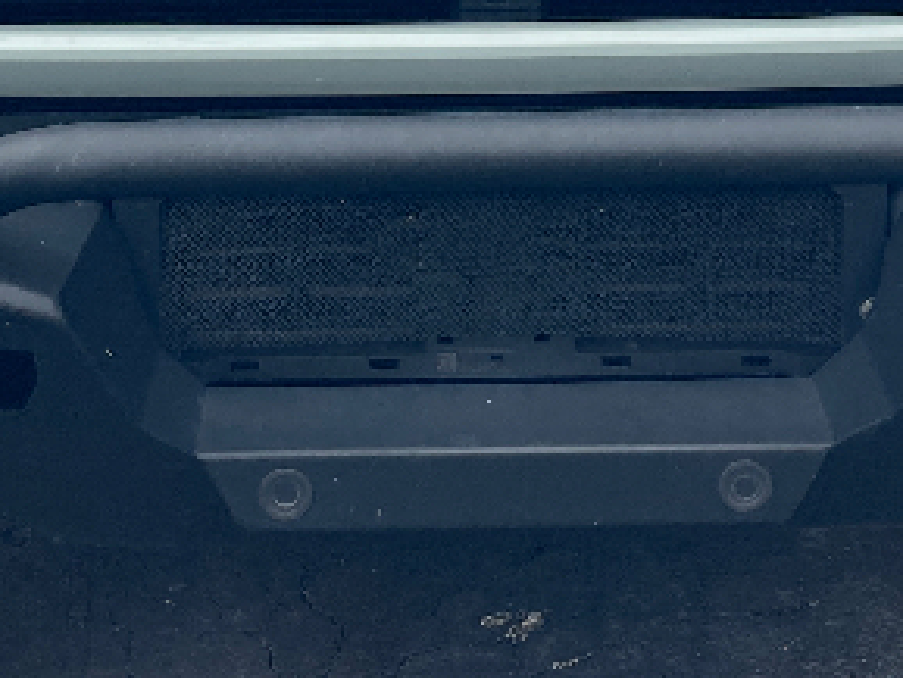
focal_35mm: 92
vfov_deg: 15.3
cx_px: 400
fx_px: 2401
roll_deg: +0.7
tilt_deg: -8.4
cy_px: -212
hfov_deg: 21.3
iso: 32
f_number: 1.6
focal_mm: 4.2
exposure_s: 1/2092
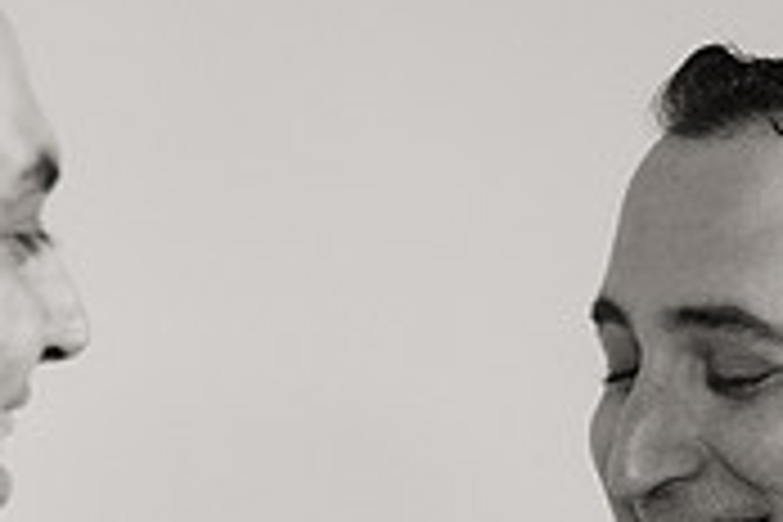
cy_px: 463
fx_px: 3871
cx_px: 403
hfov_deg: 11.5
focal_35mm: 178
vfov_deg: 7.7
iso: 1600
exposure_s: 1/160
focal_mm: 50
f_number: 2.2
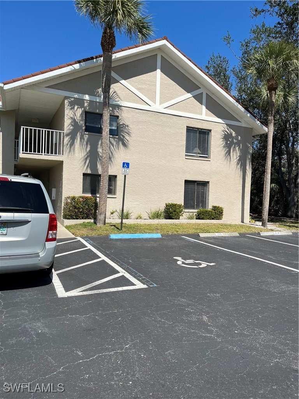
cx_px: 150
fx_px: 299
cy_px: 200
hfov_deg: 53.1
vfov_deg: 67.3
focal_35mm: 26
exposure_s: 1/5076
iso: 50
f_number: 1.6
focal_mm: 5.1
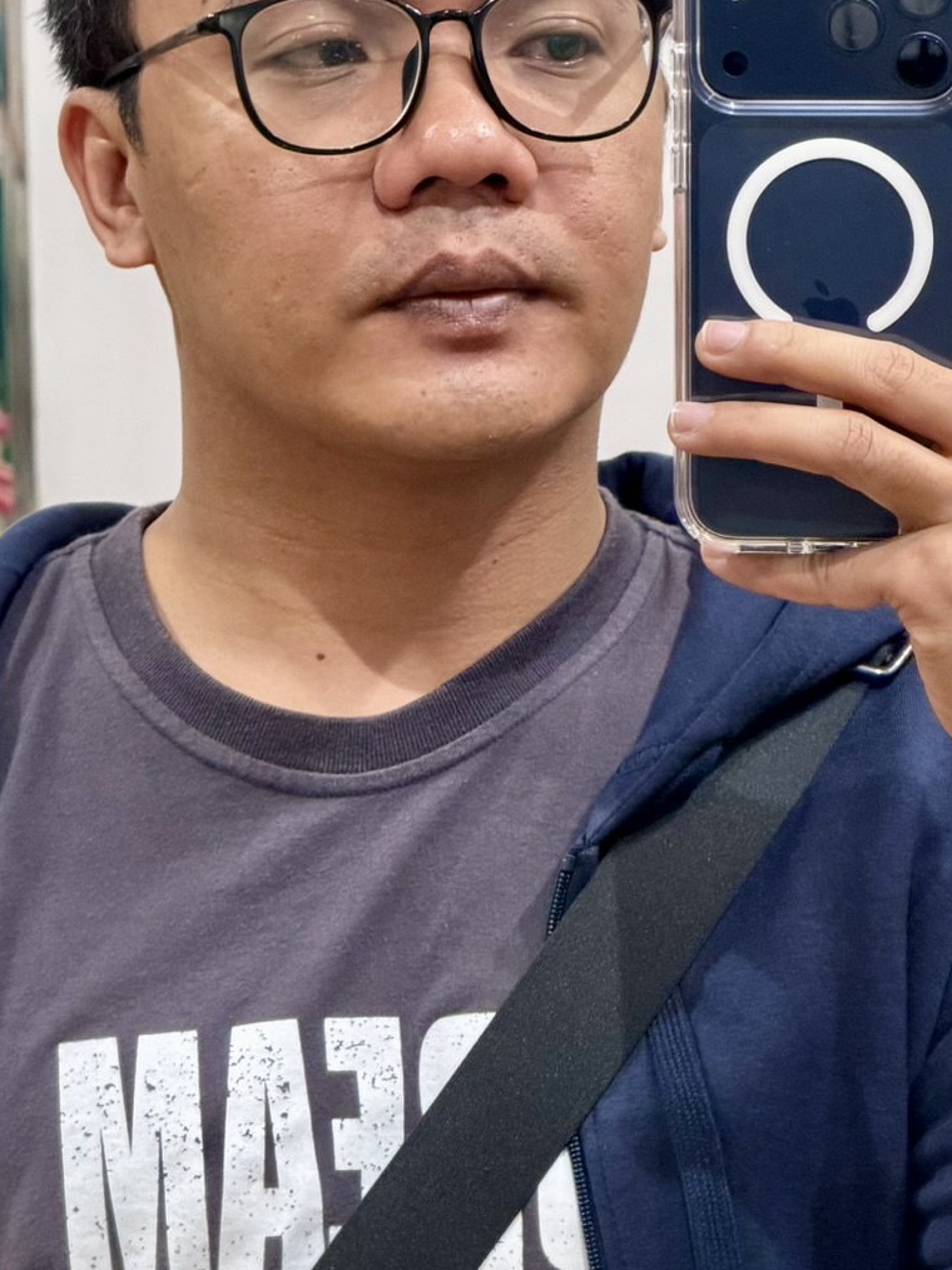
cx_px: 475
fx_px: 7410
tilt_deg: -4.8
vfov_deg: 9.8
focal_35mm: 202
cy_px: 564
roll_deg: +1.1
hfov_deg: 7.4
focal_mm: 16.89
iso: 400
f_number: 2.8
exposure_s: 1/121
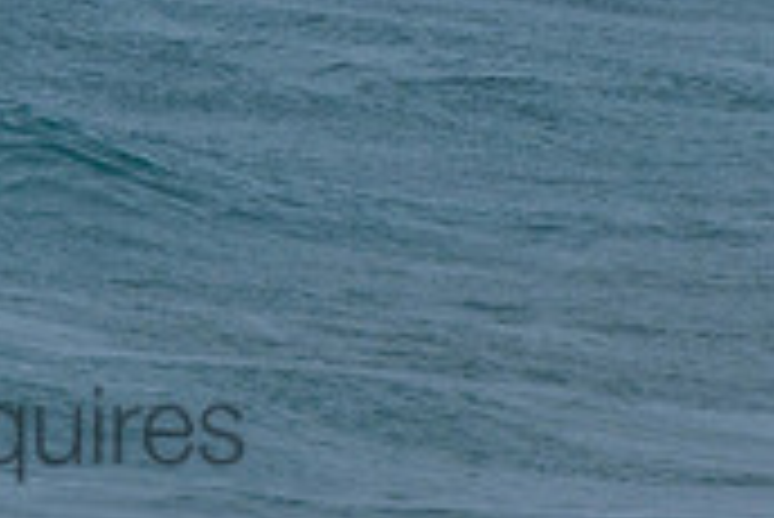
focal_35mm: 1858
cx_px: -123
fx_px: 39980
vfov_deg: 0.7
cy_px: -350
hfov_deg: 1.1
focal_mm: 400
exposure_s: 1/2000
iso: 500
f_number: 9
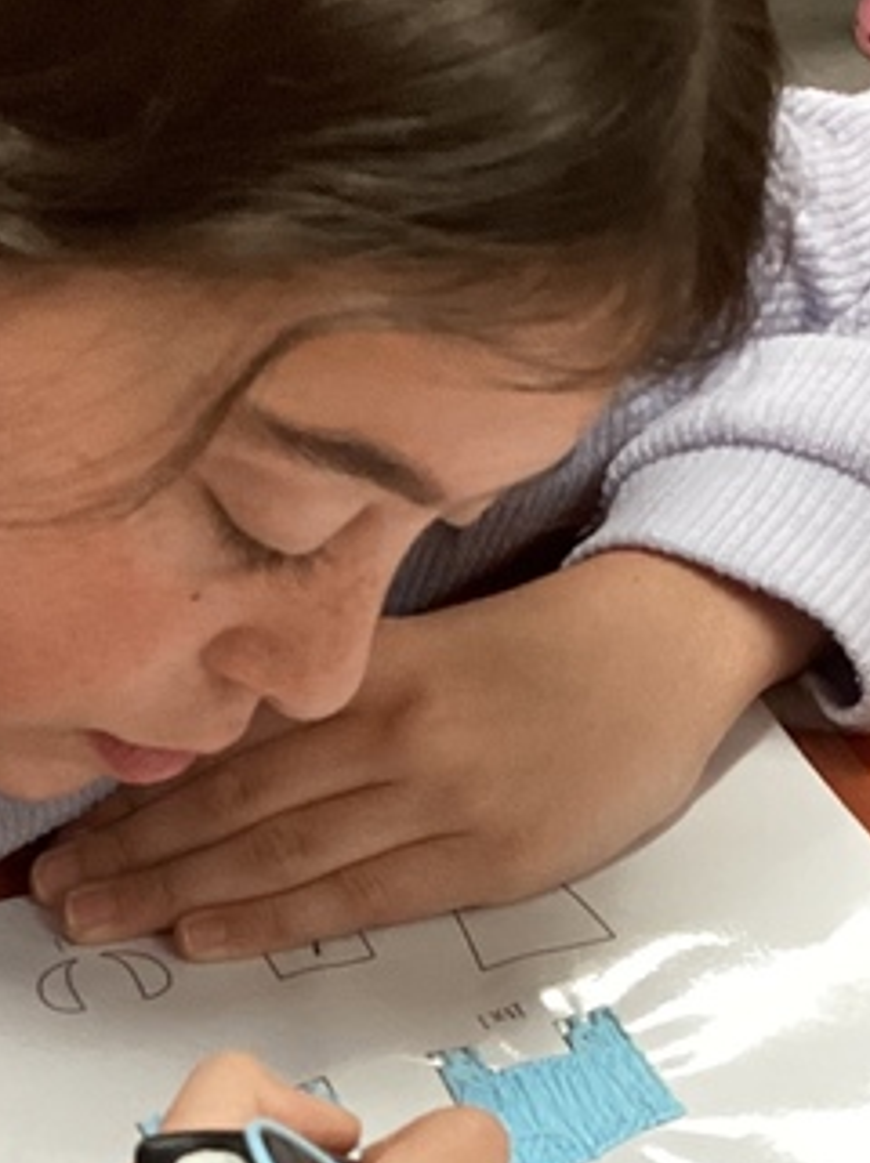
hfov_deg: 14.9
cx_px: 254
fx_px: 3324
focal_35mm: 99
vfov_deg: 19.1
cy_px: 1239
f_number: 2.4
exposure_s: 1/60
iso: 250
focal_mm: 3.3
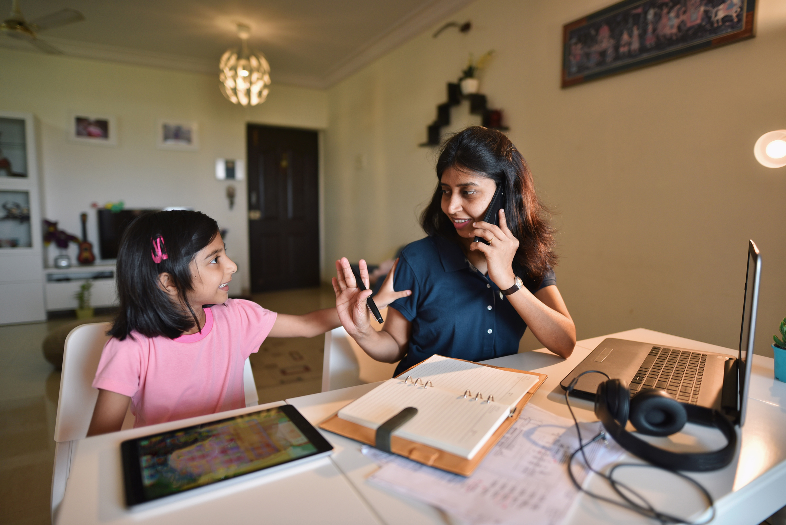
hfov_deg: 83.9
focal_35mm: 20
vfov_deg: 62.0
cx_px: 393
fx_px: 437
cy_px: 262
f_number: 1.4
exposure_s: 1/320
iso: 200
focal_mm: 20
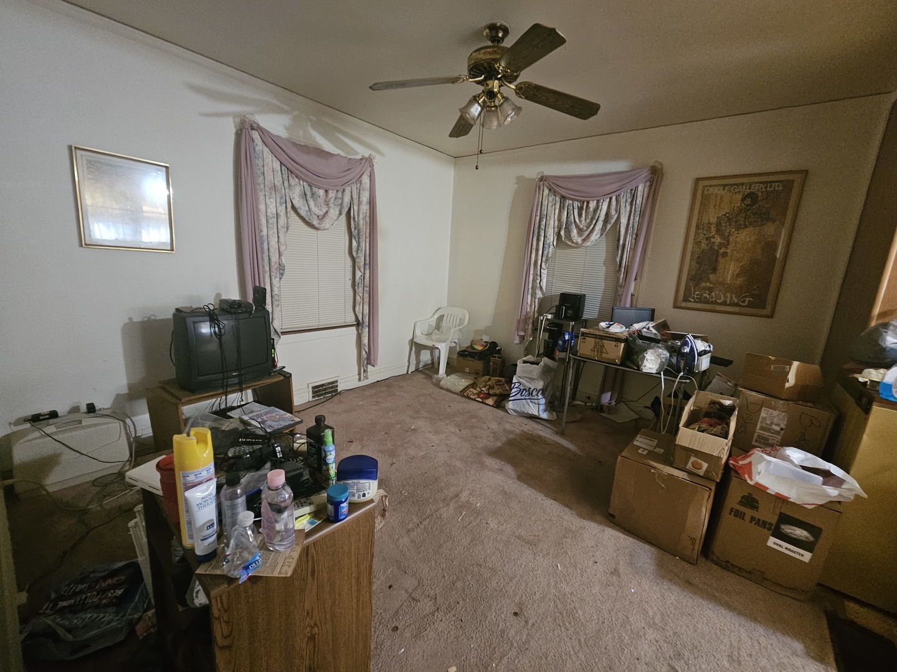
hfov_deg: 106.2
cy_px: 336
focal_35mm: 13
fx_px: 337
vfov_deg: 89.9
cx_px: 448
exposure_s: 1/24
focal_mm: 2.2
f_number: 2.2
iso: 1000
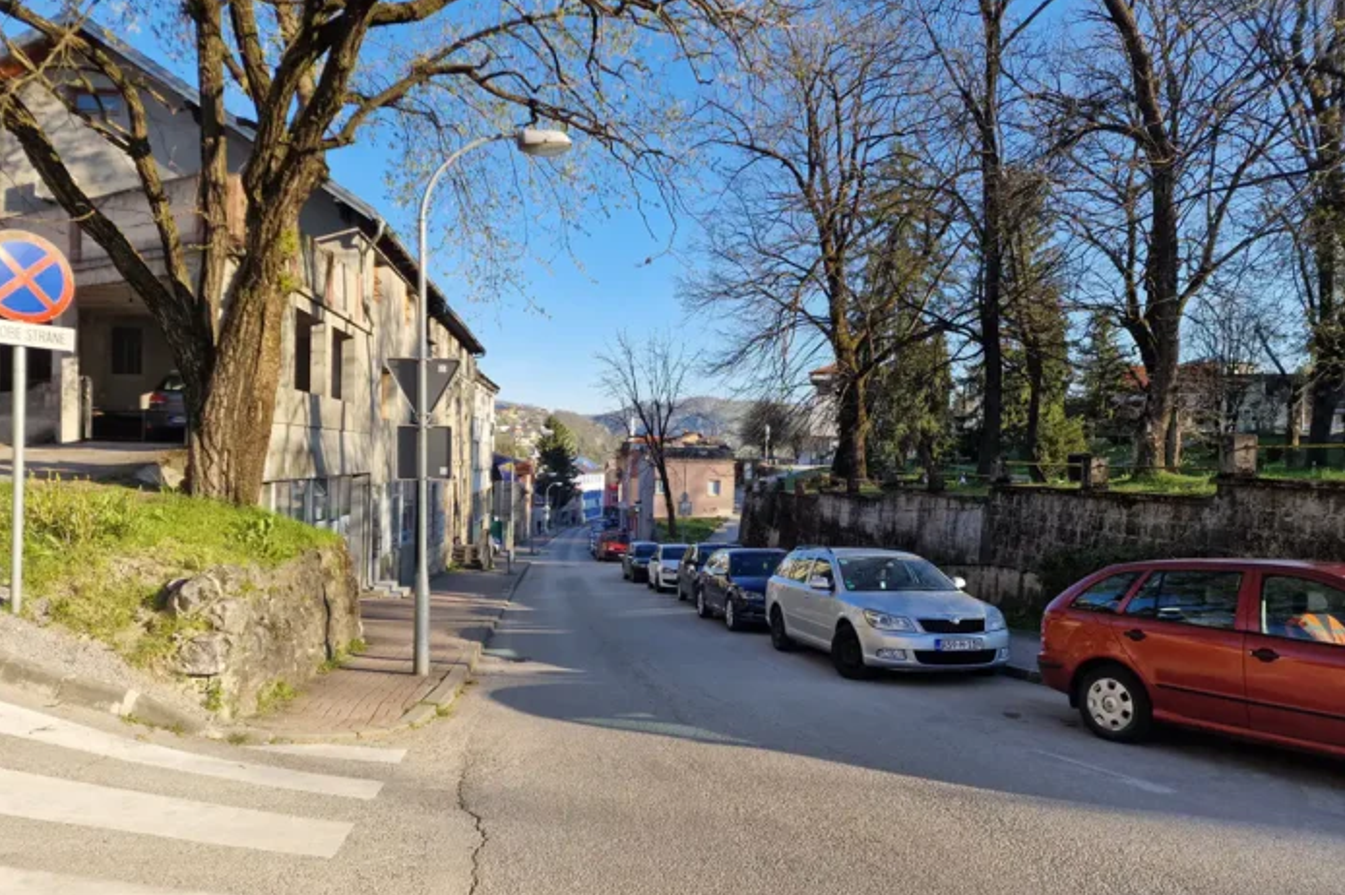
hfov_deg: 73.8
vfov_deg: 53.0
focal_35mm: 24
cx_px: 672
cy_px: 477
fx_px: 896
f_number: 1.8
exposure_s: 1/455
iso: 50
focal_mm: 6.4
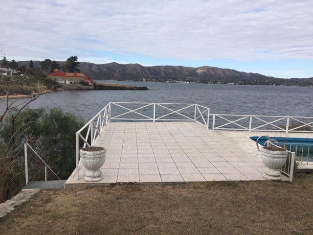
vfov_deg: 48.2
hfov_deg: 61.7
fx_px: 262
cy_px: 118
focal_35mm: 29
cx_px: 156
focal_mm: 4.15
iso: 32
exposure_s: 1/1721
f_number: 2.2
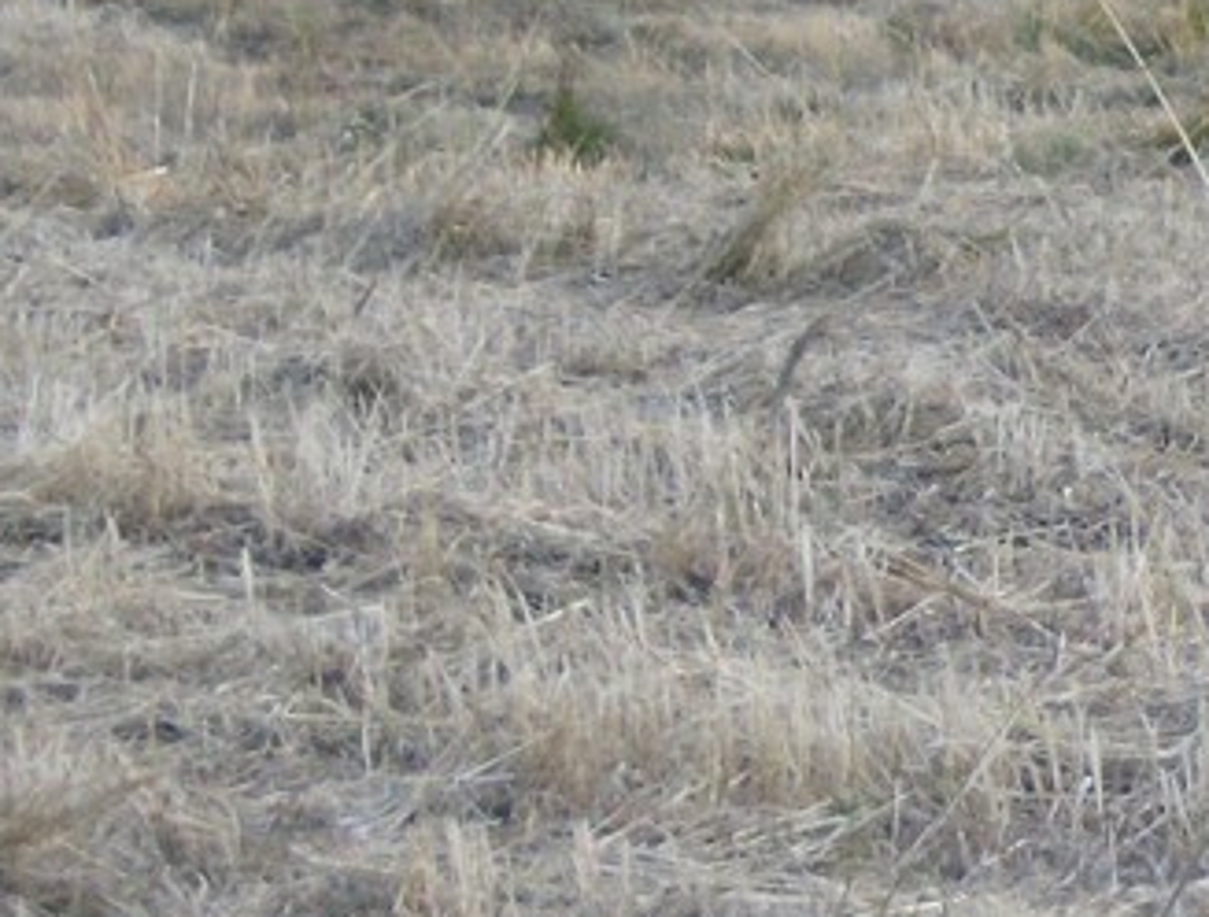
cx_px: 1614
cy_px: 85
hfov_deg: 8.9
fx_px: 7645
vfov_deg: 6.8
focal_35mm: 218
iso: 183
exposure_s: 1/97.8
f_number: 3.7
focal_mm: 11.6
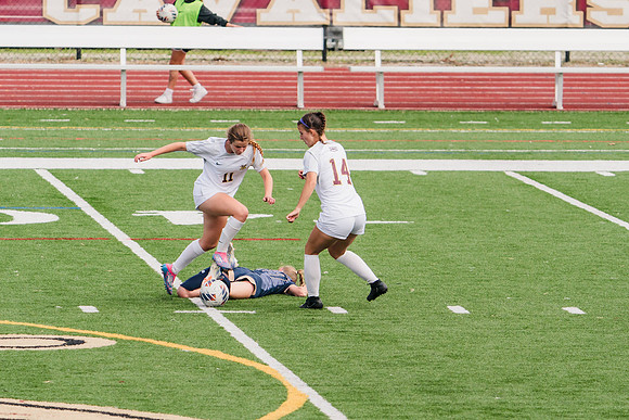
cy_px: 214
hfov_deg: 4.7
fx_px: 7719
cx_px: 344
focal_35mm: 442
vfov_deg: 3.1
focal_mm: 280
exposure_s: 1/1600
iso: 500
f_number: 5.6
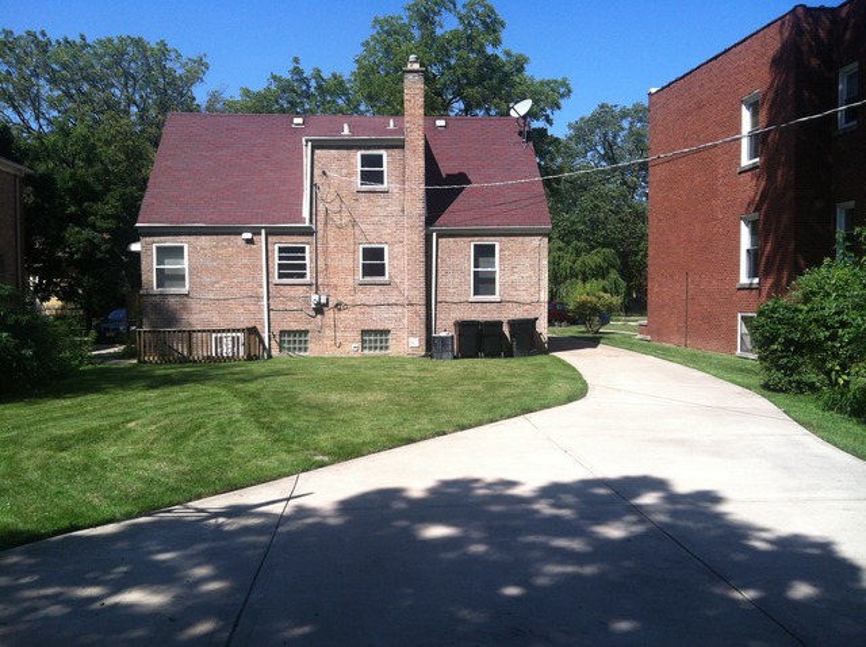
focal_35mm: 35
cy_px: 324
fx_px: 874
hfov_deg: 52.7
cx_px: 433
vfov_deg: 40.6
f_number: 2.8
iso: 80
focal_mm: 3.85
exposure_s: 1/1200
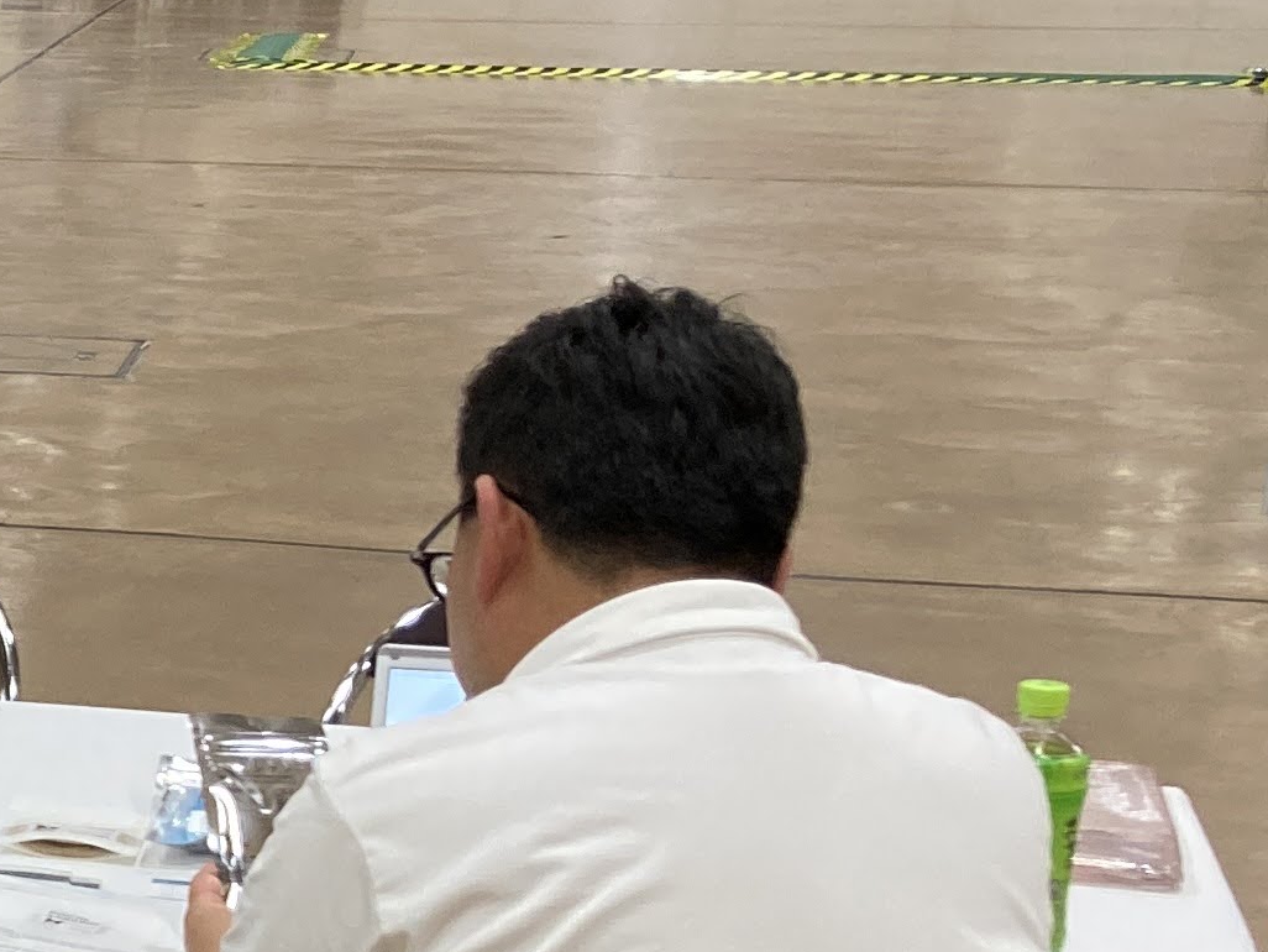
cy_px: 909
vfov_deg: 13.3
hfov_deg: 15.3
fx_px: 4030
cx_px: -1065
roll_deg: +1.2
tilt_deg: -16.9
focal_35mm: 110
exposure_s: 1/50
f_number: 1.8
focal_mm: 3.99
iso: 100
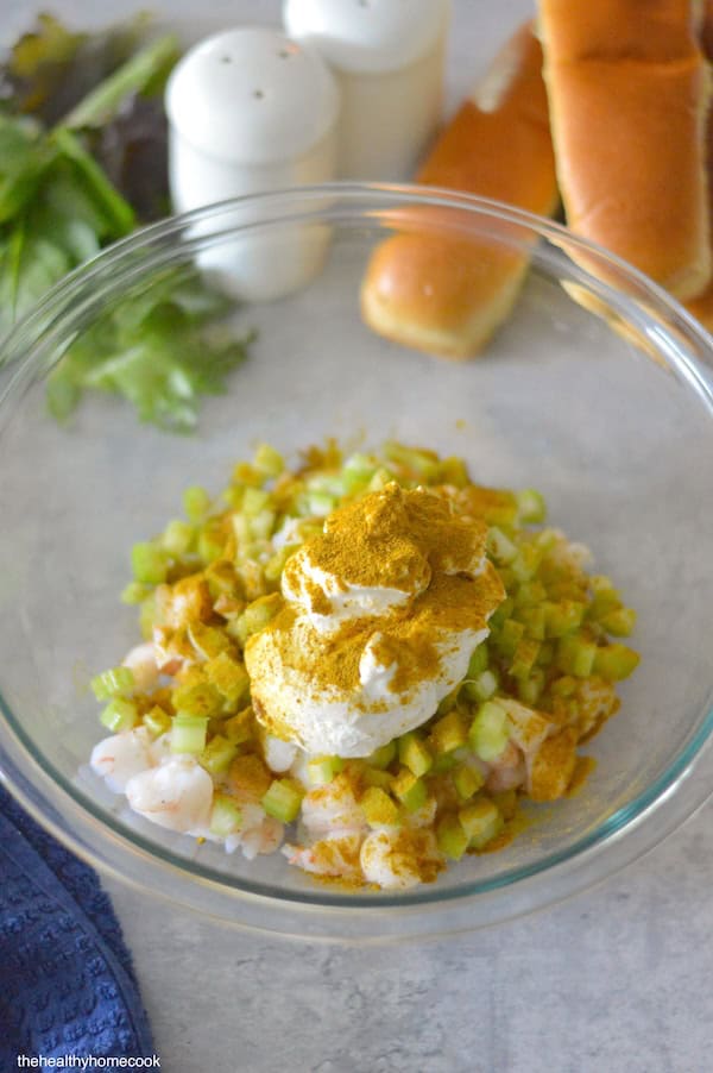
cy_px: 536
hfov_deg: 18.2
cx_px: 356
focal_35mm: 75
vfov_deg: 27.0
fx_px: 2231
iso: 3200
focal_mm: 50
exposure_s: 1/250
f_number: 2
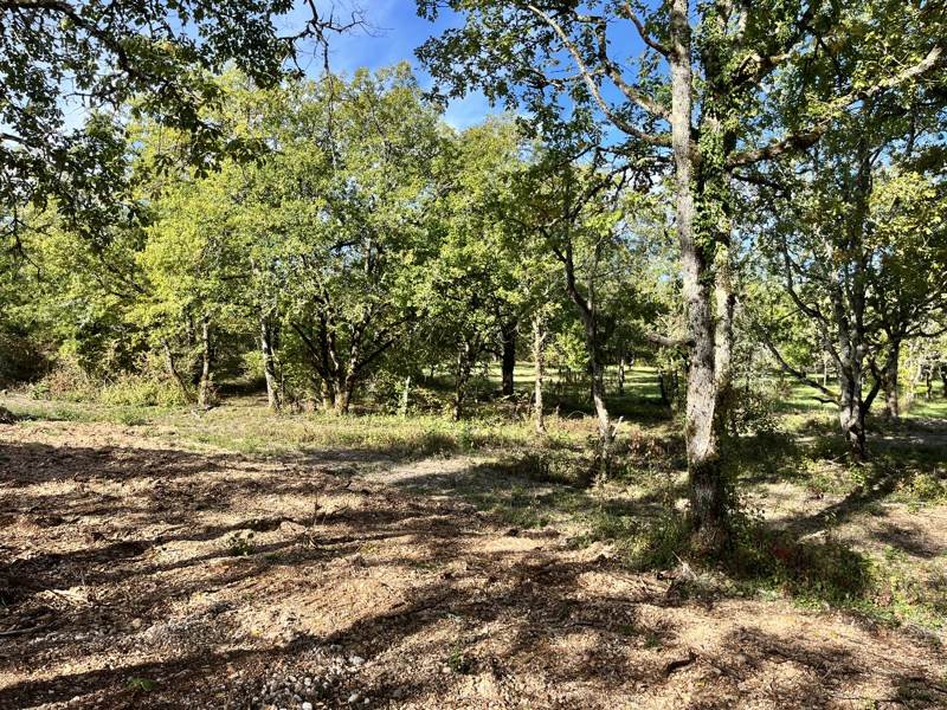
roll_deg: -1.2
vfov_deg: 53.1
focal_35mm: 26
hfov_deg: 67.3
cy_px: 355
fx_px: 711
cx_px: 474
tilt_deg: -2.2
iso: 50
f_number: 1.6
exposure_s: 1/1129
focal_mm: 5.1
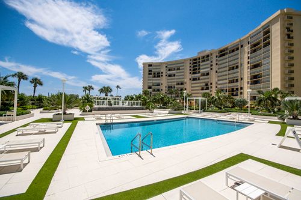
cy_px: 100
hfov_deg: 100.4
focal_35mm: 15
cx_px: 150
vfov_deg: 77.3
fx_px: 125
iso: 100
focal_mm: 10
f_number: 8
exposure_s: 1/1600
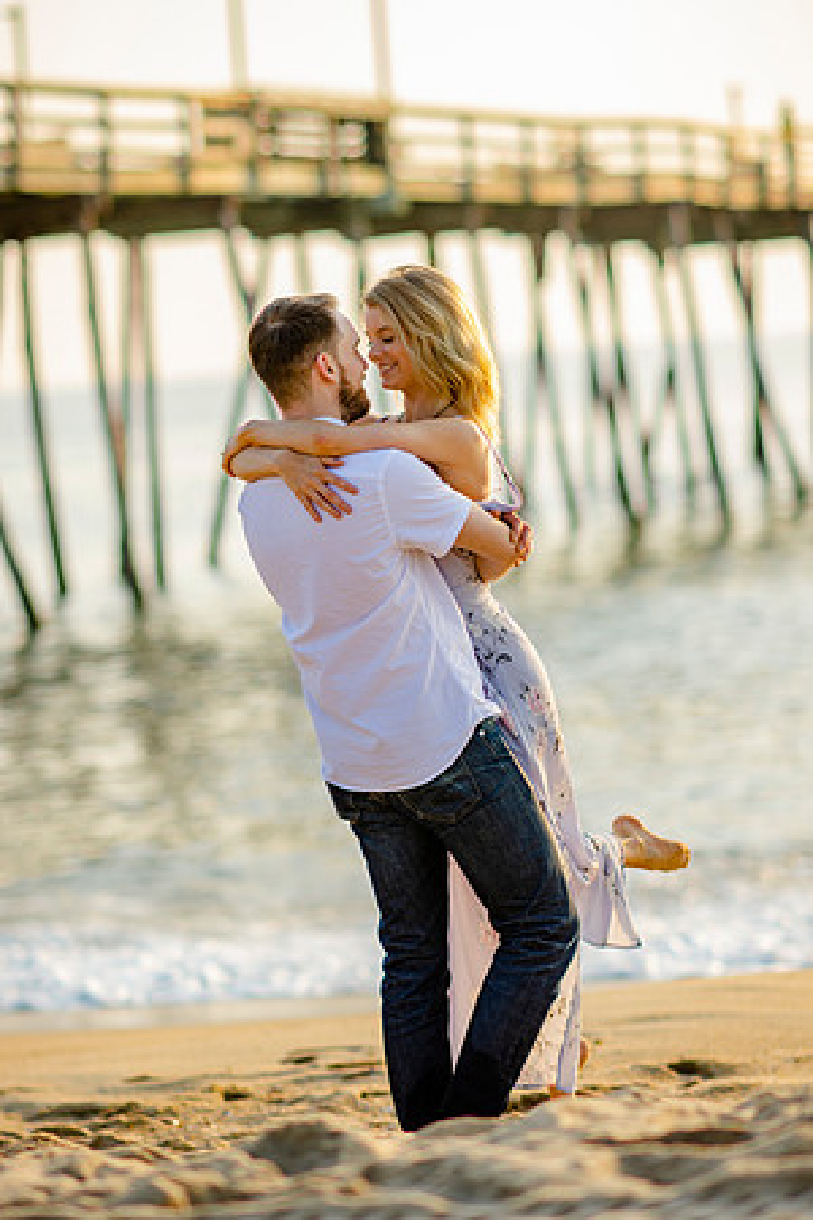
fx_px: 4319
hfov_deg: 10.8
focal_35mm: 128
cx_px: 406
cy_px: 610
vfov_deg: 16.1
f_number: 1.8
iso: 160
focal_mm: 85
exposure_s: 1/1250
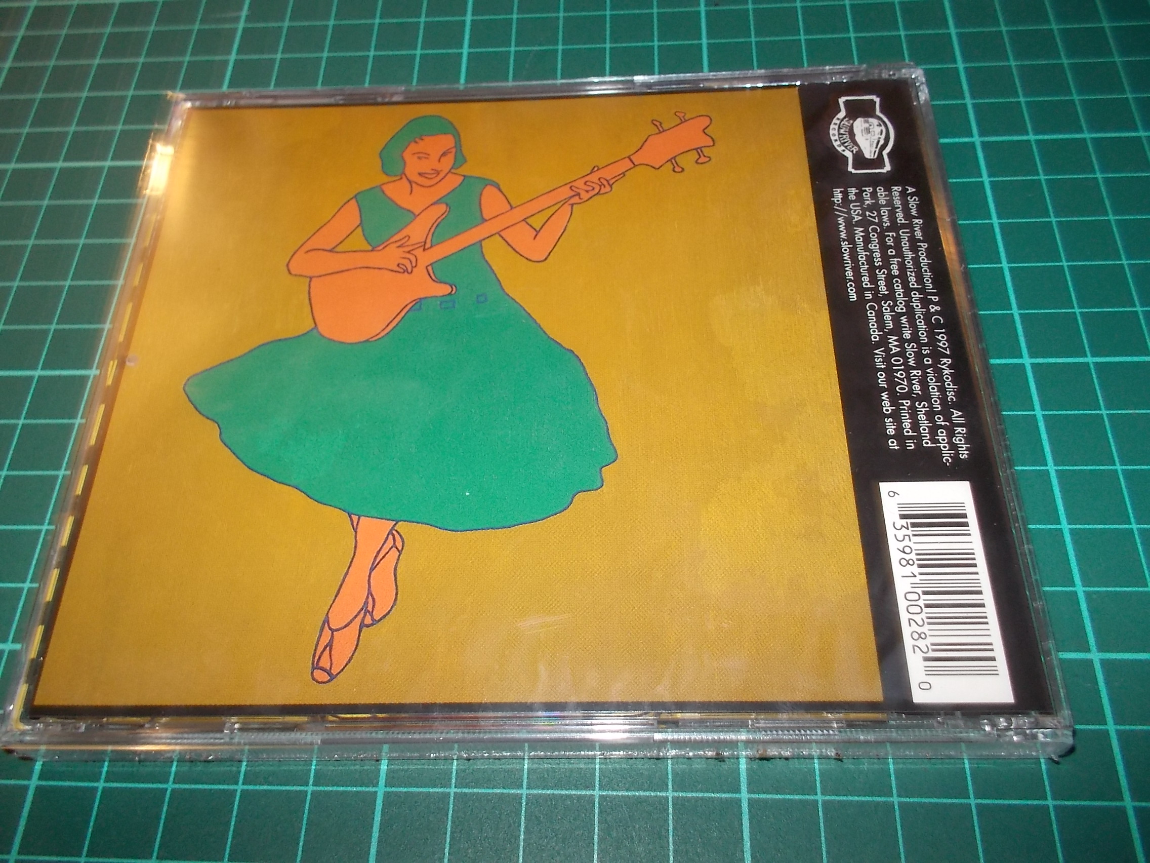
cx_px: 575
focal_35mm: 29
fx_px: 963
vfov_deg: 48.2
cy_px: 432
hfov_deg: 61.7
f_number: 3.3
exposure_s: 1/30
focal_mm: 4.1
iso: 200
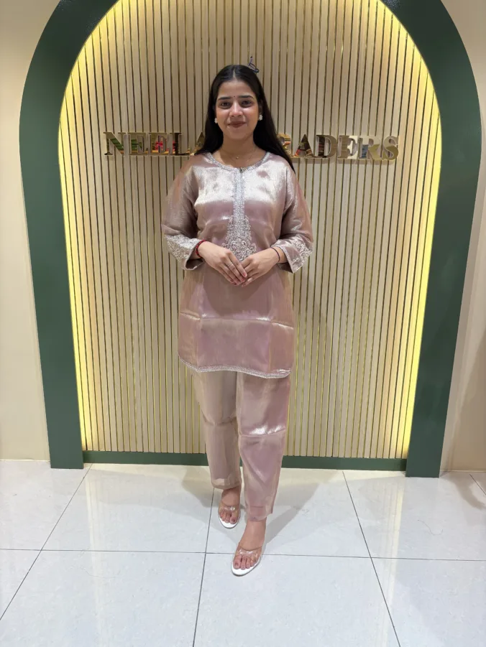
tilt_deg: -14.3
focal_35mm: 26
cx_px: 243
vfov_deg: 67.3
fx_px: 487
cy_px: 324
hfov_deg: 53.1
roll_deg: -0.5
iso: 50
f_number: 1.6
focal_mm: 5.96
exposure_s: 1/122
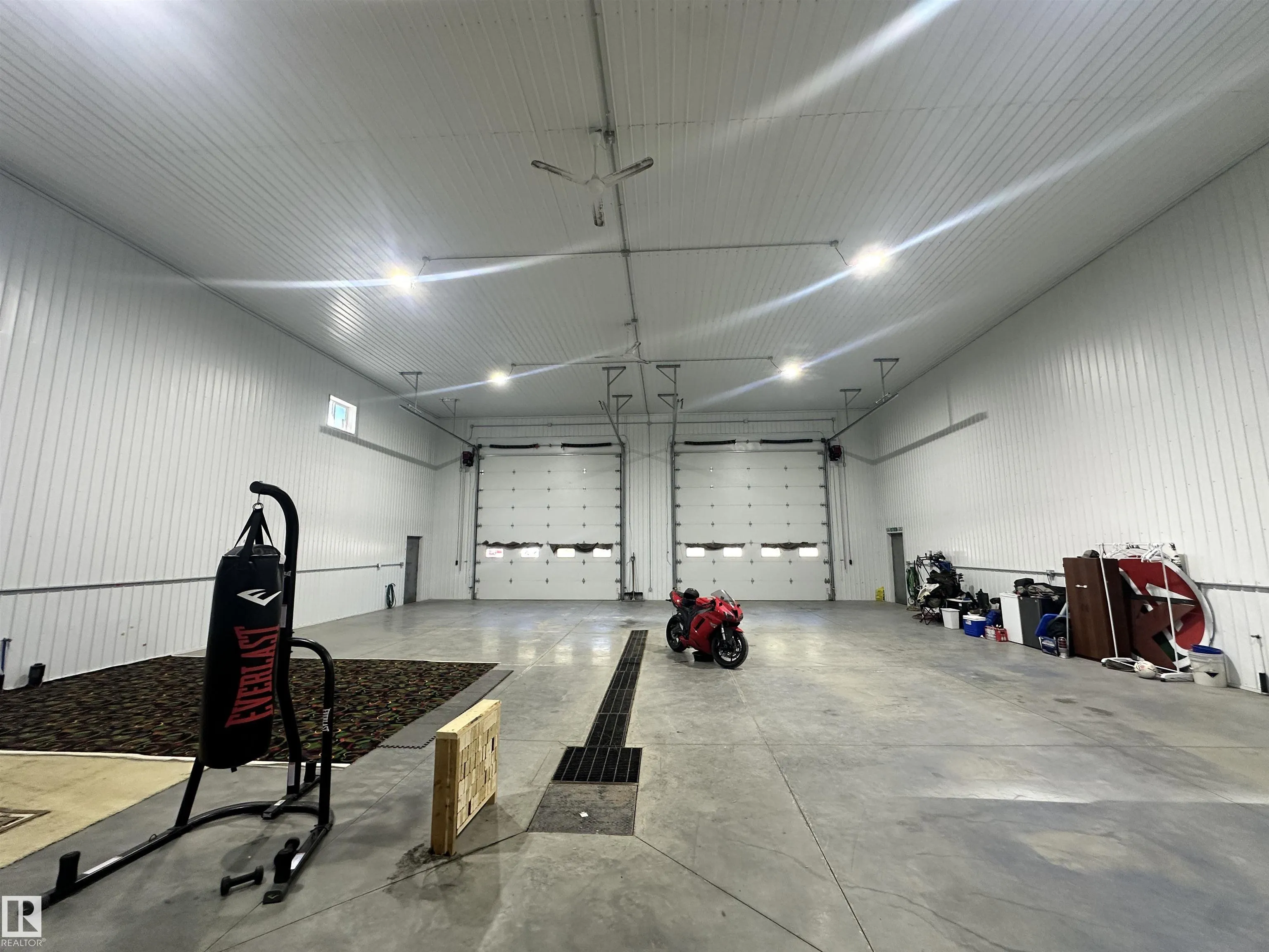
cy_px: 476
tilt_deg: +8.5
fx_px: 513
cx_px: 634
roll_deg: +0.1
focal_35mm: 14
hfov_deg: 102.1
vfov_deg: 85.7
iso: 200
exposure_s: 1/120
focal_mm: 2.22
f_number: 2.2
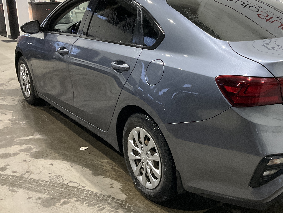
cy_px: 91
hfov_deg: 43.0
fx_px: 352
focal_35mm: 43
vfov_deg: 33.5
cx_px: 197
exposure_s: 1/60
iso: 100
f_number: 1.8
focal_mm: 3
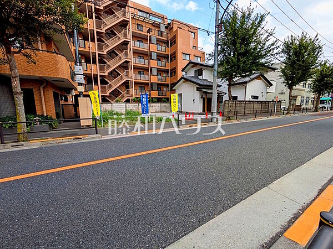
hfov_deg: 102.1
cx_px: 166
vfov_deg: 85.7
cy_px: 124
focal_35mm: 14
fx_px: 135
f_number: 2.2
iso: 47
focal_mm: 1.83
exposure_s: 1/1058
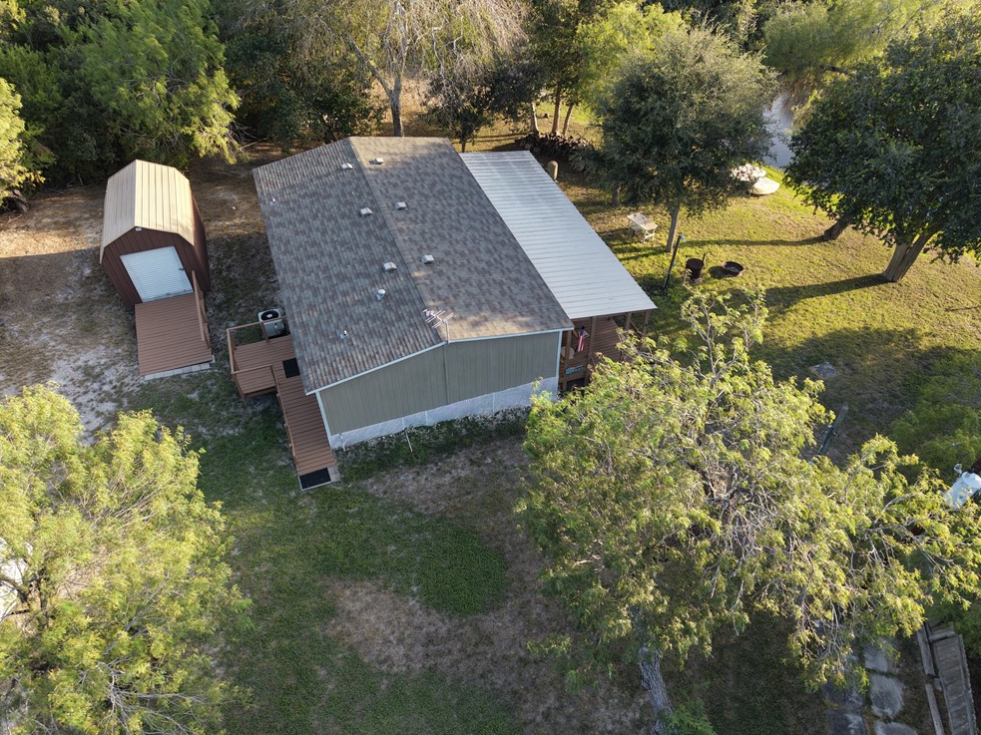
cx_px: 507
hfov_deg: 69.4
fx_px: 708
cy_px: 378
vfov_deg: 54.9
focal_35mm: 25
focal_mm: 8.67
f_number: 1.8
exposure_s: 1/350
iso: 100
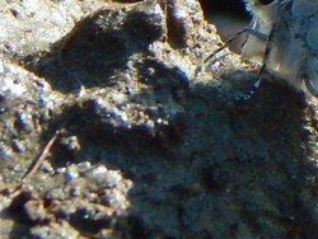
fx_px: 6492
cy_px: 34
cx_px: 530
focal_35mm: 706
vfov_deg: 2.1
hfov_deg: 2.8
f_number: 5.4
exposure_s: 1/250
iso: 125
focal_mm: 37.1
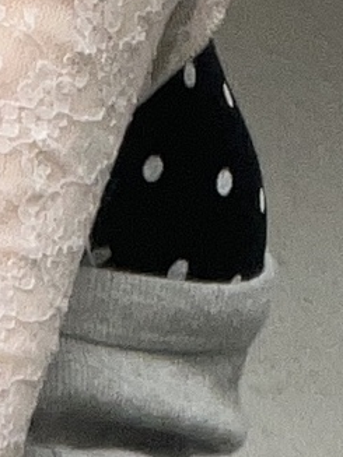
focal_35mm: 220
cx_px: -291
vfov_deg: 8.4
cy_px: 999
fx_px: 2908
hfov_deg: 6.6
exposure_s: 1/121
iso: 64
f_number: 2.2
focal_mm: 2.71
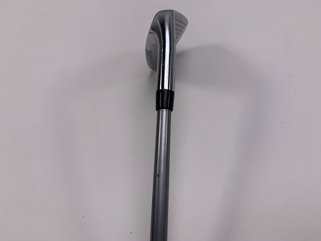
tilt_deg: -56.1
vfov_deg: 53.1
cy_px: 120
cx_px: 160
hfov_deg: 67.3
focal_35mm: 26
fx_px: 241
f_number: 1.8
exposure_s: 1/481
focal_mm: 4.25
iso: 25
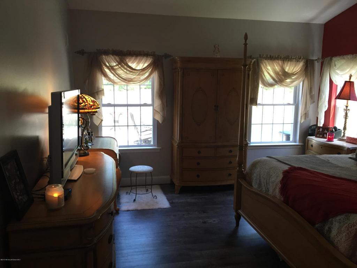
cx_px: 178
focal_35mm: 29
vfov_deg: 48.2
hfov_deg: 61.7
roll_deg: -1.8
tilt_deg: -7.9
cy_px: 134
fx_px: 299
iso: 40
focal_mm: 4.15
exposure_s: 1/30
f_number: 2.2
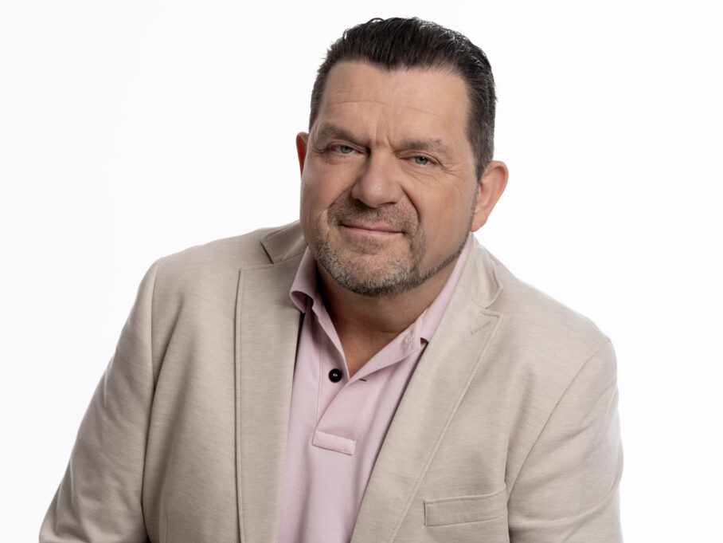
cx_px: 382
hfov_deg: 11.0
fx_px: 3739
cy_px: 272
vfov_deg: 8.3
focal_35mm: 179
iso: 100
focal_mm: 165
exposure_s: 1/125
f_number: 11
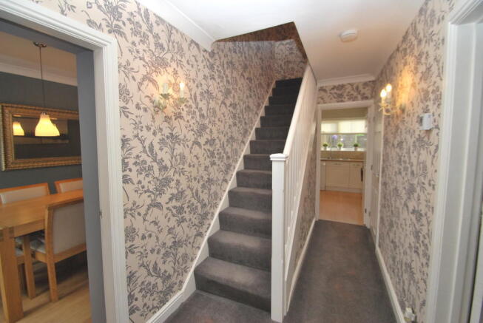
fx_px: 201
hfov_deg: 100.3
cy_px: 162
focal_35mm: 15
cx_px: 242
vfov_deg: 77.5
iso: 200
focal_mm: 10
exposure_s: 1/60
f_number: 4
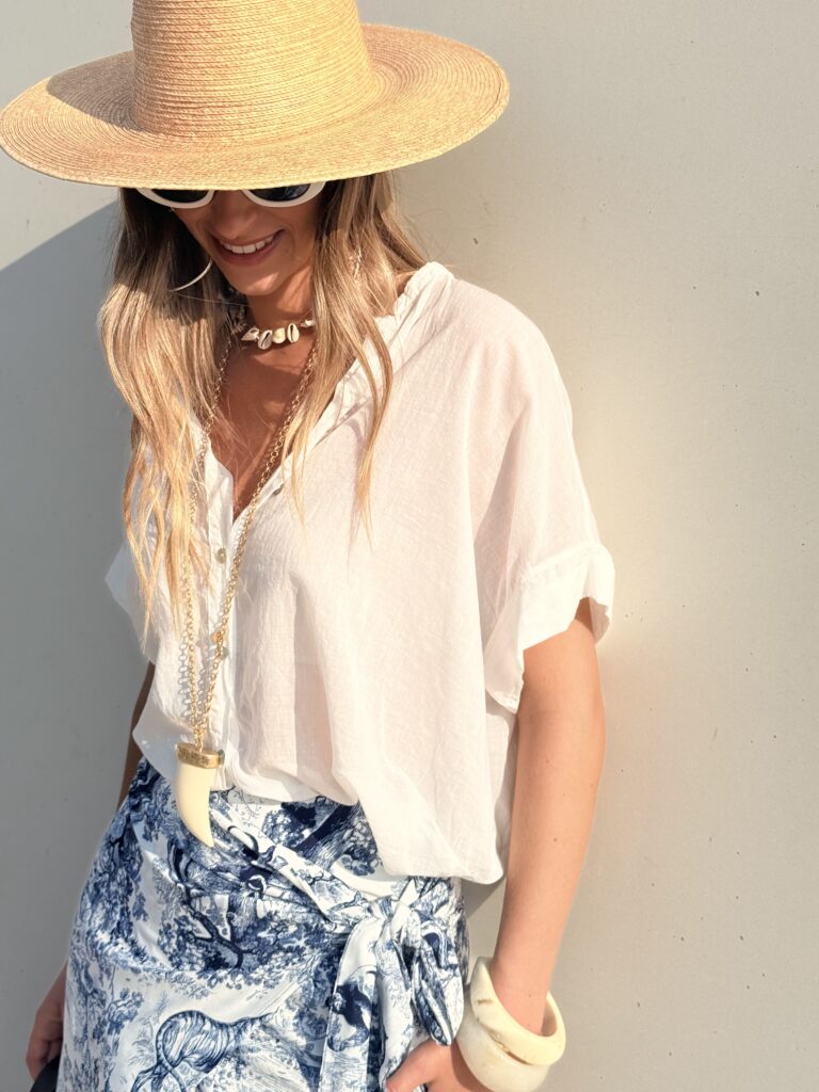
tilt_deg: -5.9
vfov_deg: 39.7
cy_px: 546
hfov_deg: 30.3
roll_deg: -4.5
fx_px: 1514
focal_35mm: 48
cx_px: 410
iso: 80
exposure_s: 1/8772
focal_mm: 6.76
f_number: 1.78
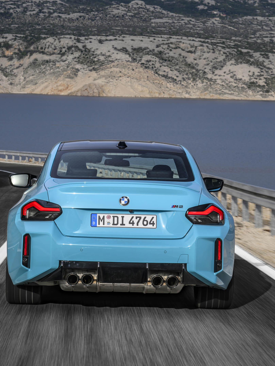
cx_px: 137
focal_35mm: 122
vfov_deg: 16.1
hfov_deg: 12.1
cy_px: 184
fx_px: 1292
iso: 80
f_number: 11
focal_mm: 84
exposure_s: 1/20
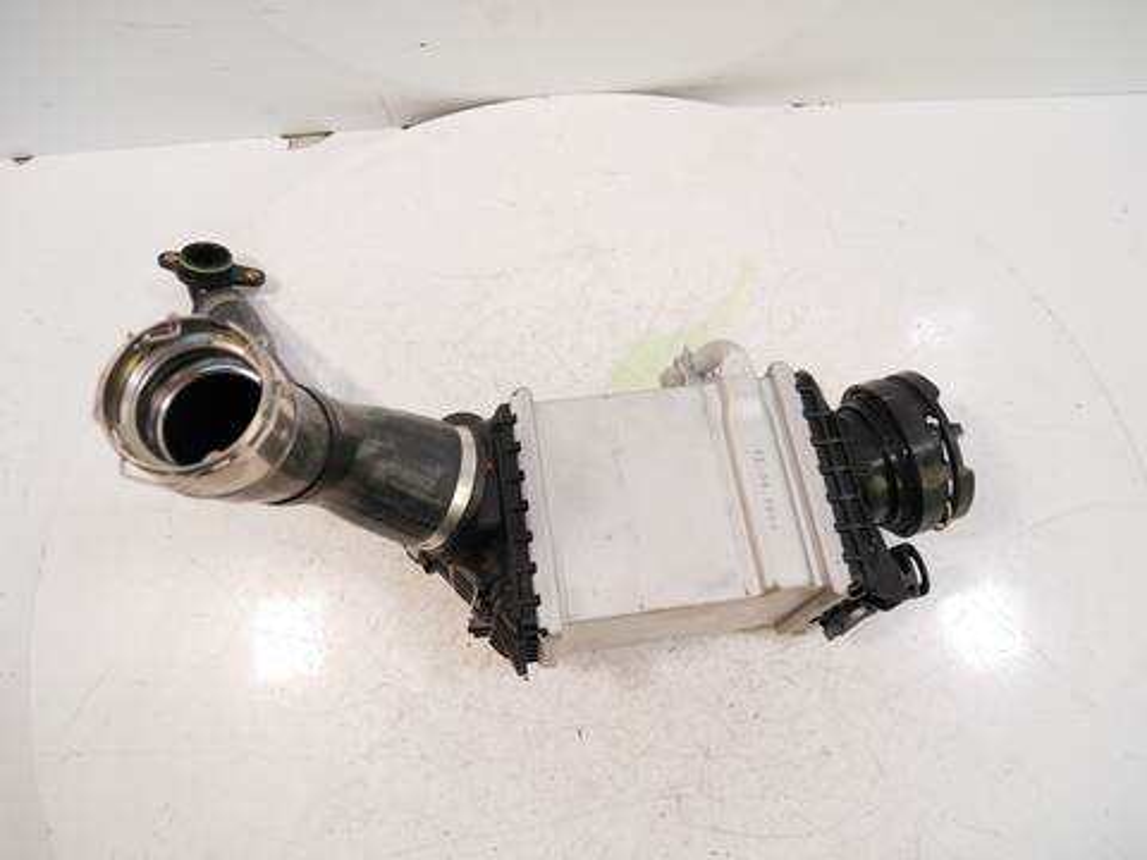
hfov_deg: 71.6
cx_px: 574
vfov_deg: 56.8
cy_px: 430
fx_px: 795
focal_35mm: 24
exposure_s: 1/60
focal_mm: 12
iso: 500
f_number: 3.5
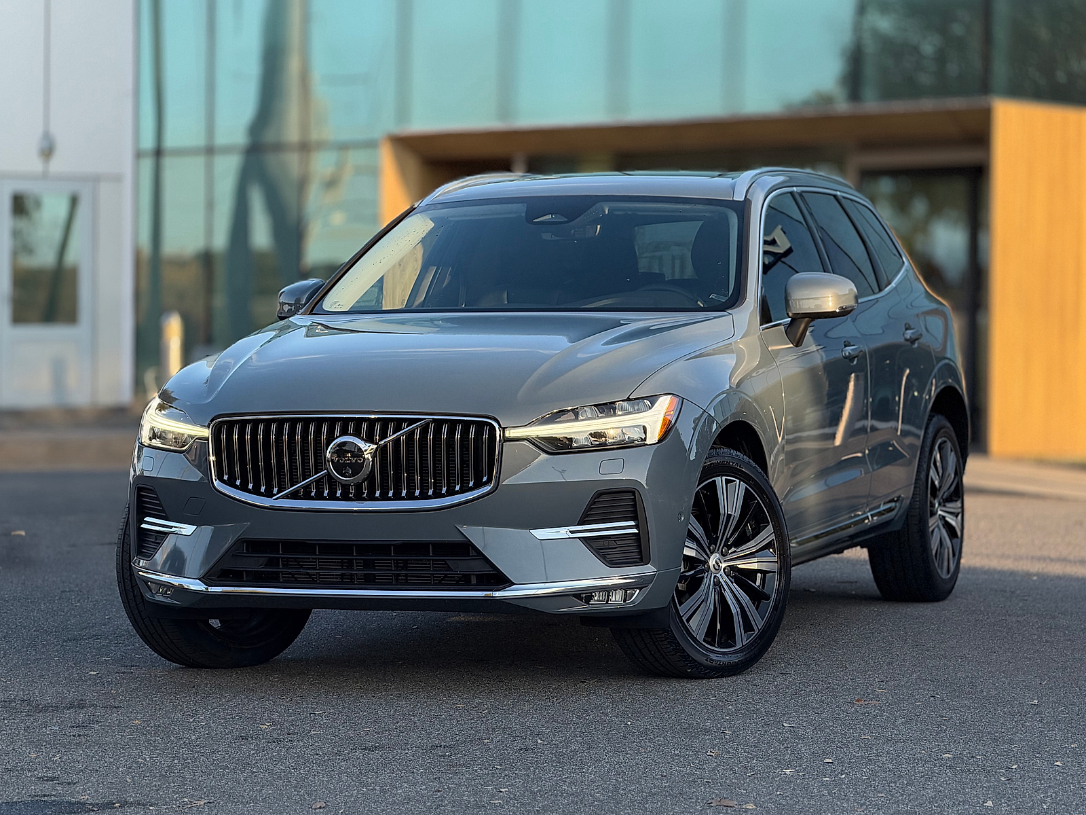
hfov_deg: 19.6
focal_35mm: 100
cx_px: 543
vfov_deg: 14.8
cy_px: 408
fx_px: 3137
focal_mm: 16.89
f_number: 2.8
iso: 64
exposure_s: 1/203
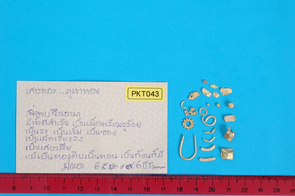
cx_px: 148
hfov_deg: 19.5
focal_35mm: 105
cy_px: 98
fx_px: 860
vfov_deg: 13.0
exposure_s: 1/5
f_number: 29
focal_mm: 70
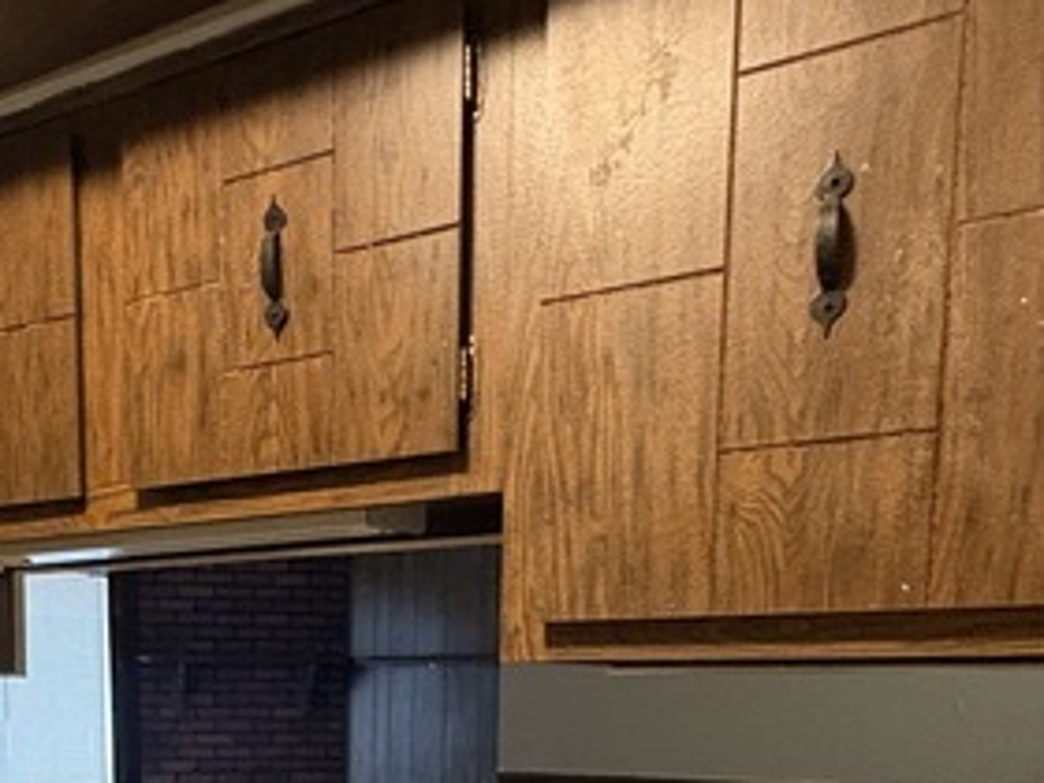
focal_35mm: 40
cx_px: 272
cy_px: 843
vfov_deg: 32.1
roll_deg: +0.7
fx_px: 1206
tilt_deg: -7.1
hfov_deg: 45.3
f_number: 2.2
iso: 640
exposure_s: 1/40
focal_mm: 2.22
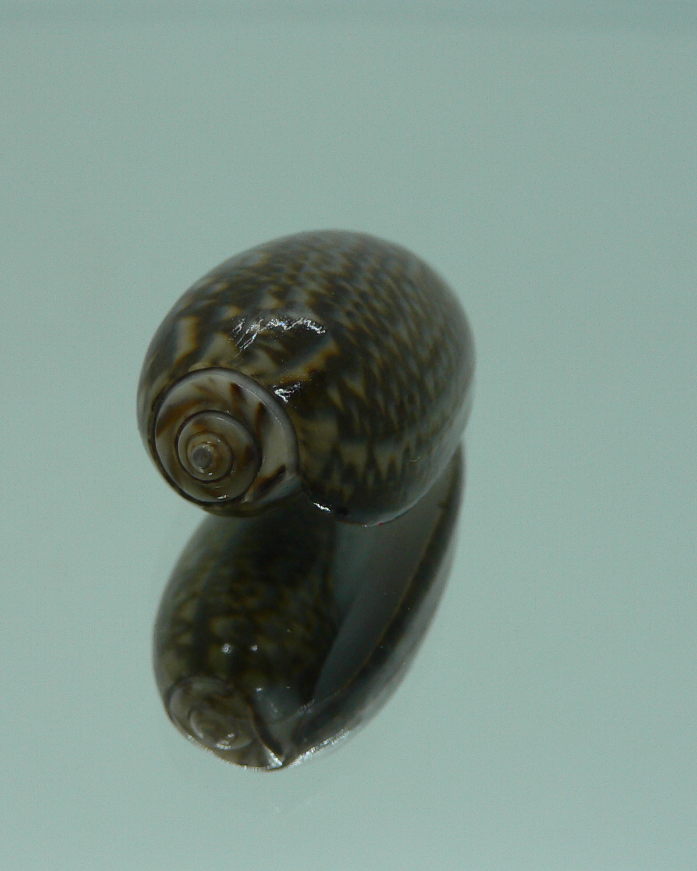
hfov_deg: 32.7
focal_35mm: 46
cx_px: 315
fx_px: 1186
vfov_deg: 40.3
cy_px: 437
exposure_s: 1/60
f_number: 2.8
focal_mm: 4.6
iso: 80
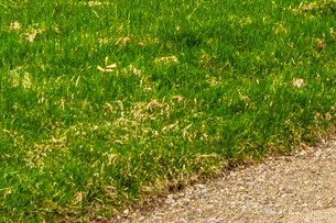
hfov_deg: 8.1
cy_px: -460
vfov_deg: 5.5
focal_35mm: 235
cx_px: 778
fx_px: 2192
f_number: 9
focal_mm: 35
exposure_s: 1/250
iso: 640
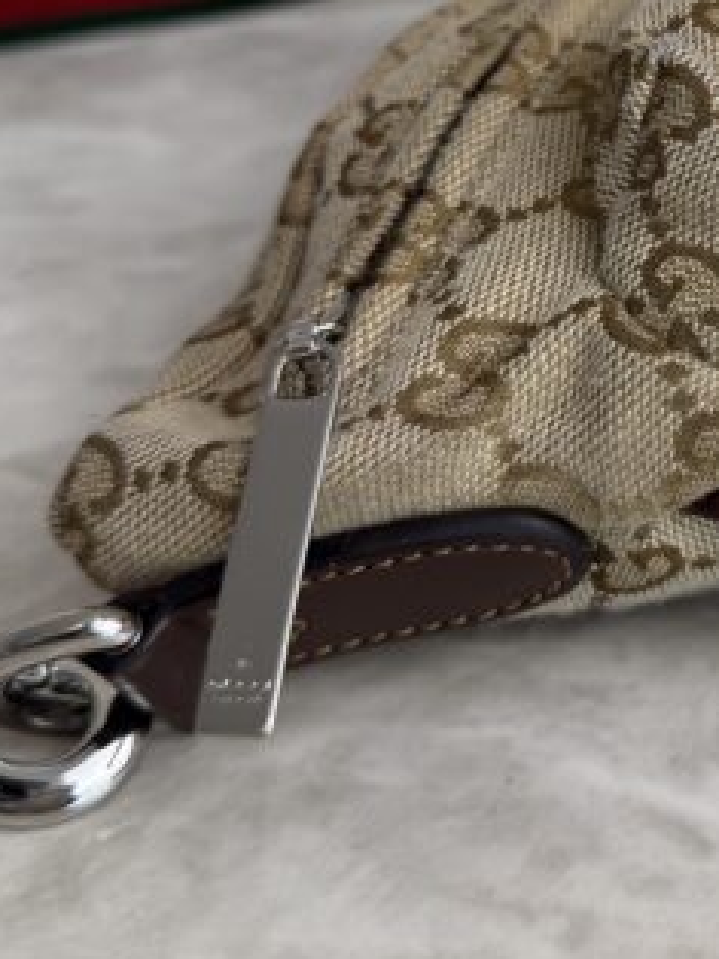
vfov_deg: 30.9
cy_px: 192
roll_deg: +1.5
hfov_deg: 22.3
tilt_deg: -23.5
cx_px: 850
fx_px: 1690
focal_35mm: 61
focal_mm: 6.76
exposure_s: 1/170
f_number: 1.78
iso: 64
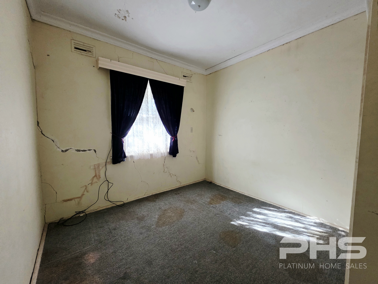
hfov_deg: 106.2
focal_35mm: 13
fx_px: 142
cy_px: 142
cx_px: 189
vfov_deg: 89.9
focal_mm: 2.2
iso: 500
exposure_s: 1/50.3
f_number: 1.9
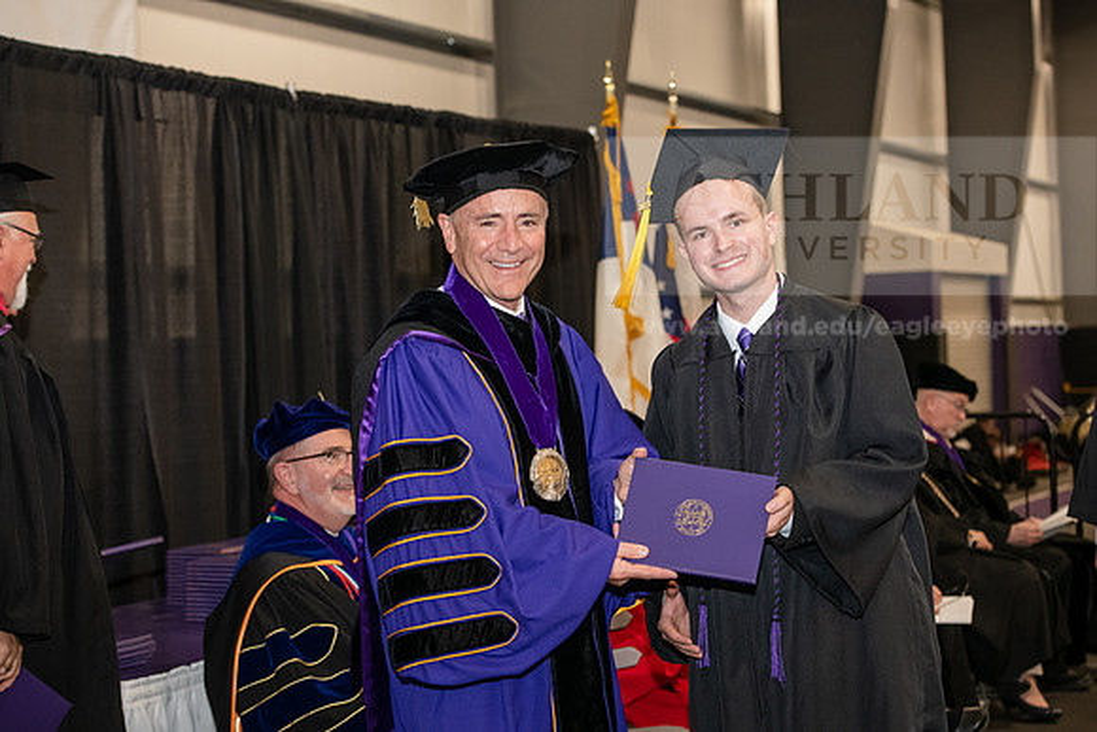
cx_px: 548
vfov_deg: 19.5
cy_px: 366
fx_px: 2133
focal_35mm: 70
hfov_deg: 28.8
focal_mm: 70
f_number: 5
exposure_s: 1/200
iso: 2500
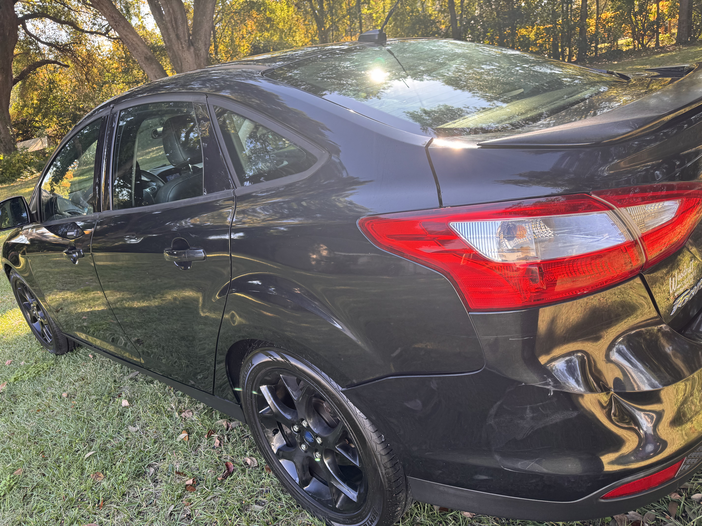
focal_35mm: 24
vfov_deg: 56.8
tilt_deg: -20.5
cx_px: 351
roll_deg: +11.5
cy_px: 263
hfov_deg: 71.6
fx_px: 487
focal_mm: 6.76
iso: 64
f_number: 1.78
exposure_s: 1/182
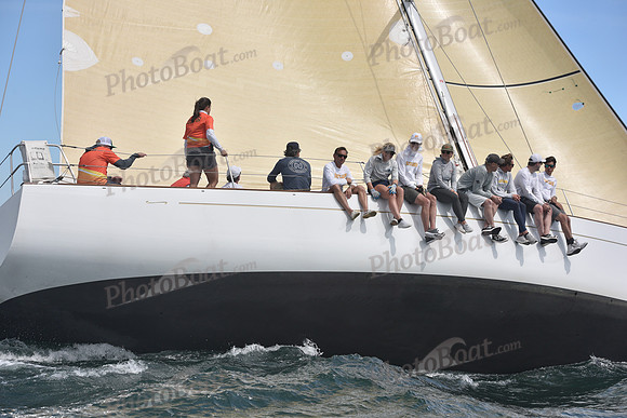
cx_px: 314
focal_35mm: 70
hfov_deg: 28.8
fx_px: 1219
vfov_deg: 19.5
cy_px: 209
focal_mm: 70
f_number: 7.1
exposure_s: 1/800
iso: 320
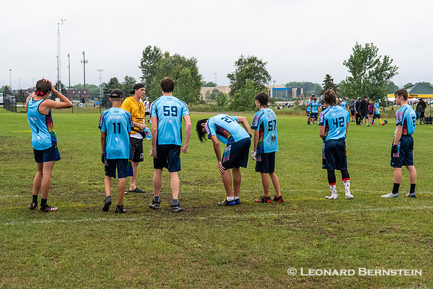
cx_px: 212
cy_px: 150
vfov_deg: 15.4
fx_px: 1066
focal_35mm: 89
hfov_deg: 23.0
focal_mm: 55
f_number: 10
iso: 1600
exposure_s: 1/1250
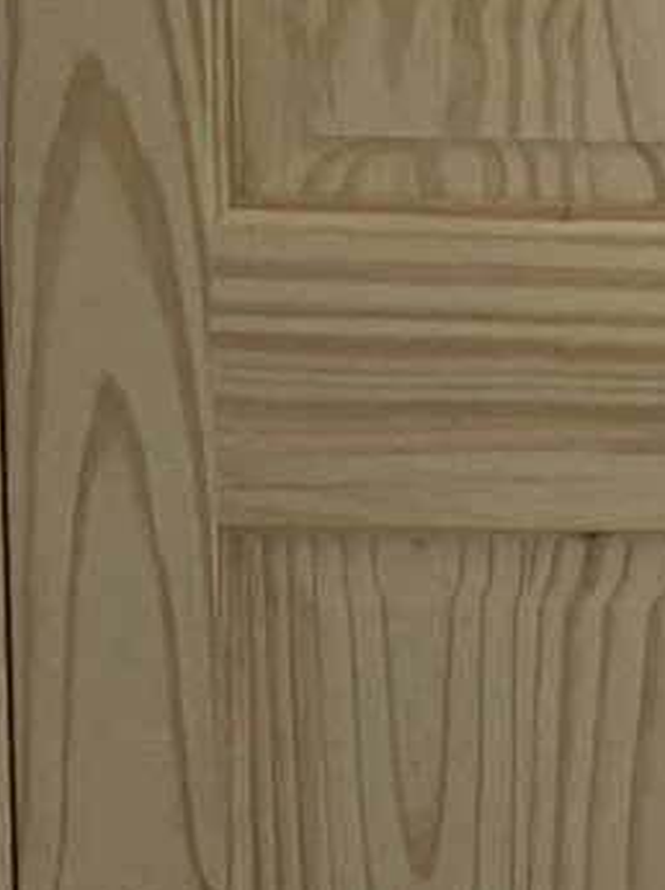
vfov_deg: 9.4
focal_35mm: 208
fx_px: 5338
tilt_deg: -12.1
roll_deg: -2.0
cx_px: 1338
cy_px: -147
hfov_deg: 6.9
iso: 125
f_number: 1.8
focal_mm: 3.99
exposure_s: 1/60
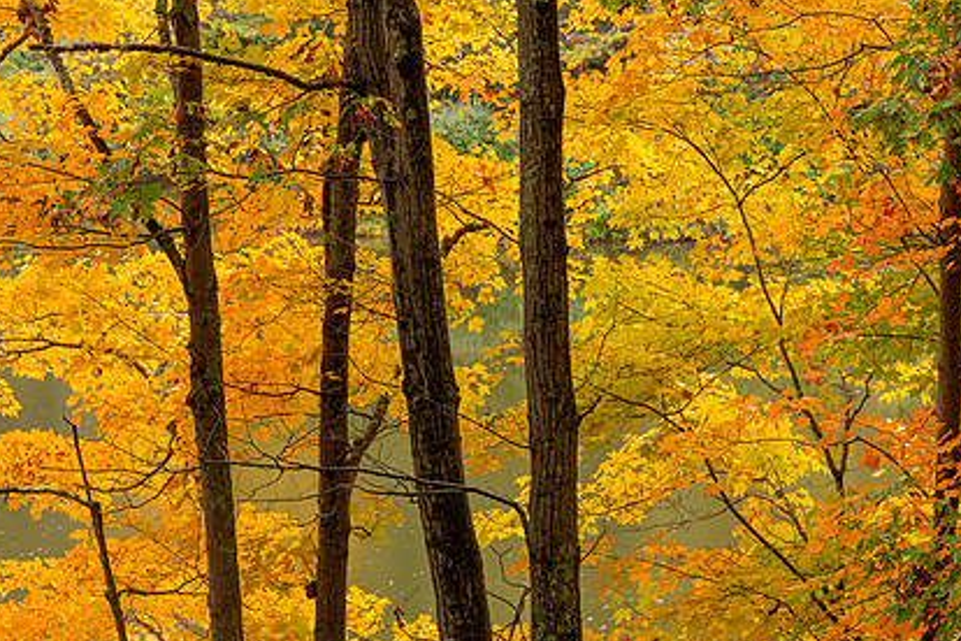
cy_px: 236
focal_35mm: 119
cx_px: 641
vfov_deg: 11.5
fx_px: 3176
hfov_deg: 17.2
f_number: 13
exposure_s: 1/8
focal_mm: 85
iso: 100
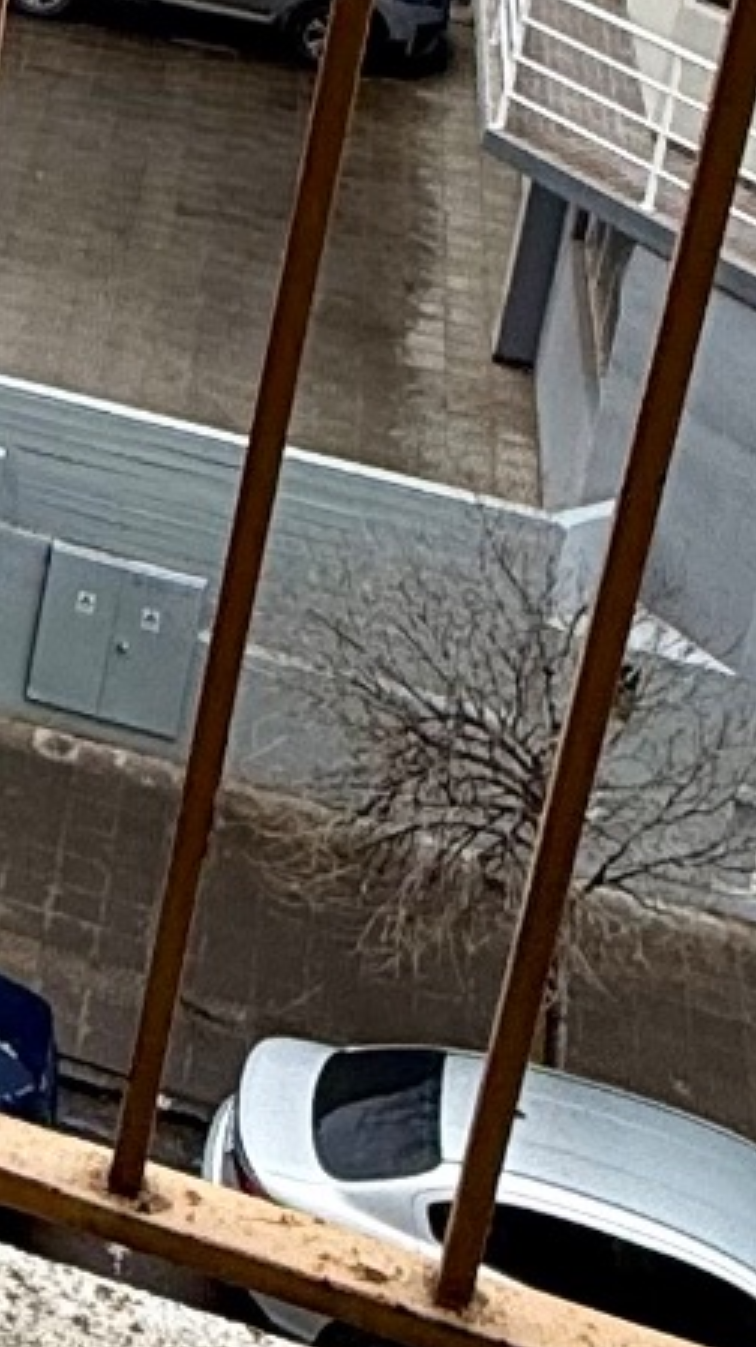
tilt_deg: -17.4
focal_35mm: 87
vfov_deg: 22.3
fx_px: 3106
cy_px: -318
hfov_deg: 11.5
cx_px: -1062
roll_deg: -2.4
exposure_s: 1/284
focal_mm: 2.22
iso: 50
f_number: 2.2
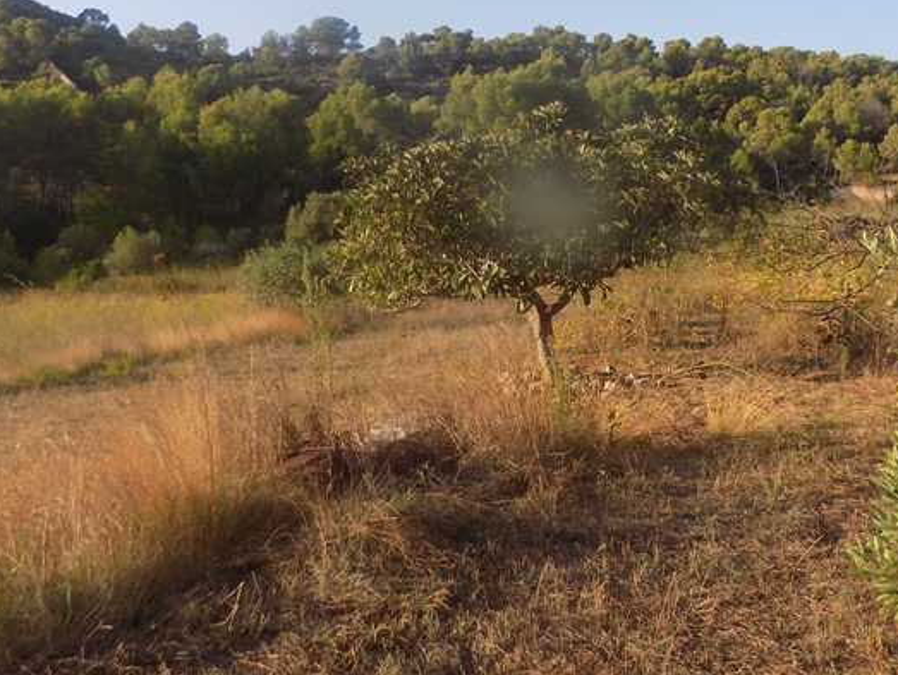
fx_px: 1168
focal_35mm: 45
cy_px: 211
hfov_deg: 40.8
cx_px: 677
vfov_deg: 31.9
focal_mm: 4
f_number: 3.1
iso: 80
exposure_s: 1/60
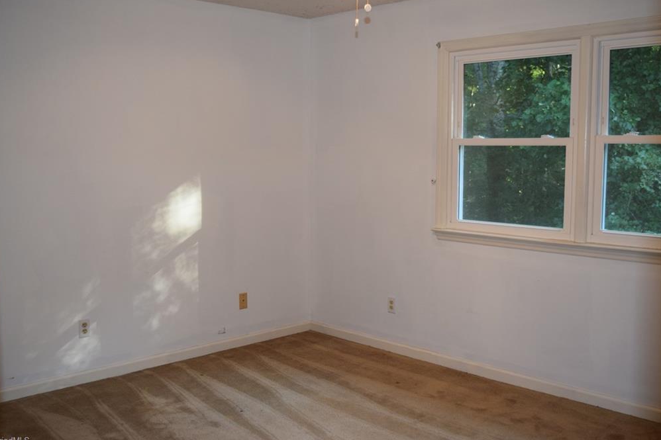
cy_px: 221
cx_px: 324
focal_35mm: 40
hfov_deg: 48.5
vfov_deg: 33.4
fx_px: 734
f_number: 5
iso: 800
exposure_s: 1/100
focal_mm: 26
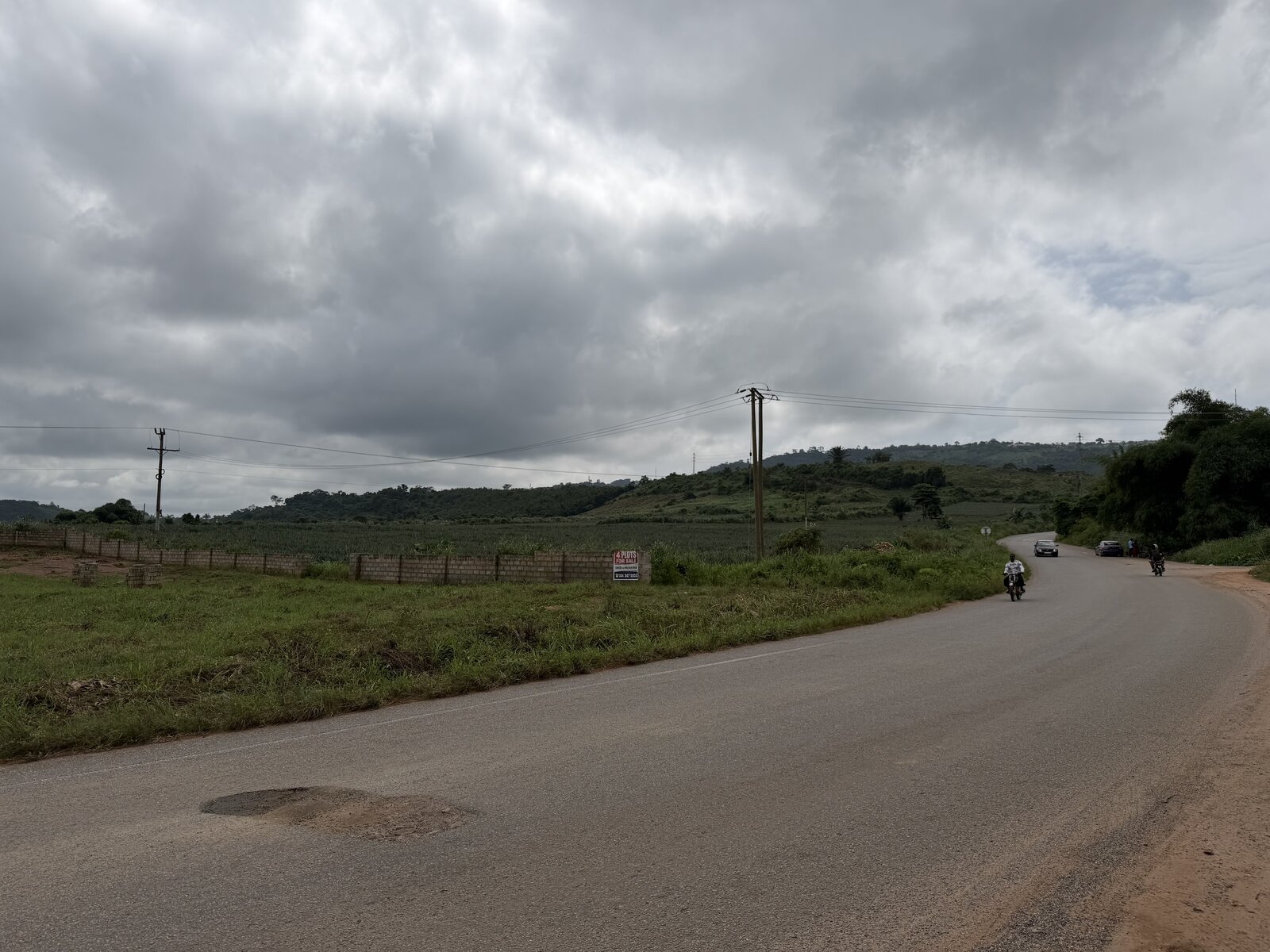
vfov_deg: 56.8
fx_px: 881
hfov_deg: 71.6
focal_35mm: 24
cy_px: 476
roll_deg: -1.3
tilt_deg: +4.9
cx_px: 635
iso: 80
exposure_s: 1/11905
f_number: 1.78
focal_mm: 6.76
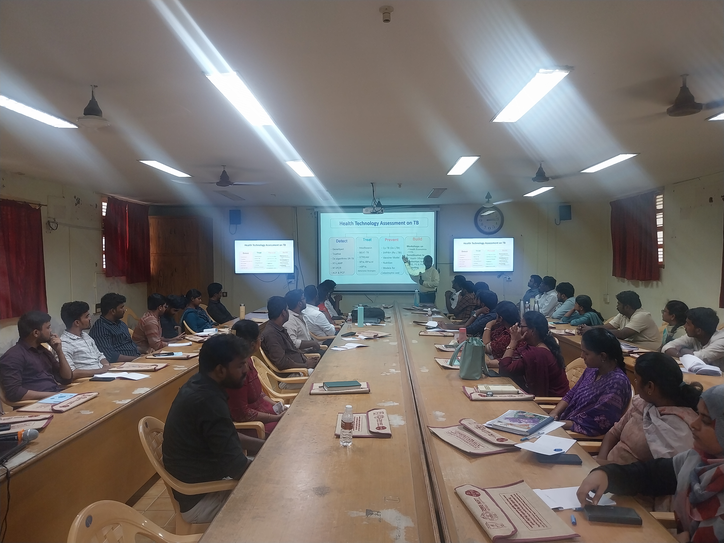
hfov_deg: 67.3
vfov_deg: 53.1
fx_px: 544
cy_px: 272
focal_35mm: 26
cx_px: 362
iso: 100
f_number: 1.8
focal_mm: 4
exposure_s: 1/50
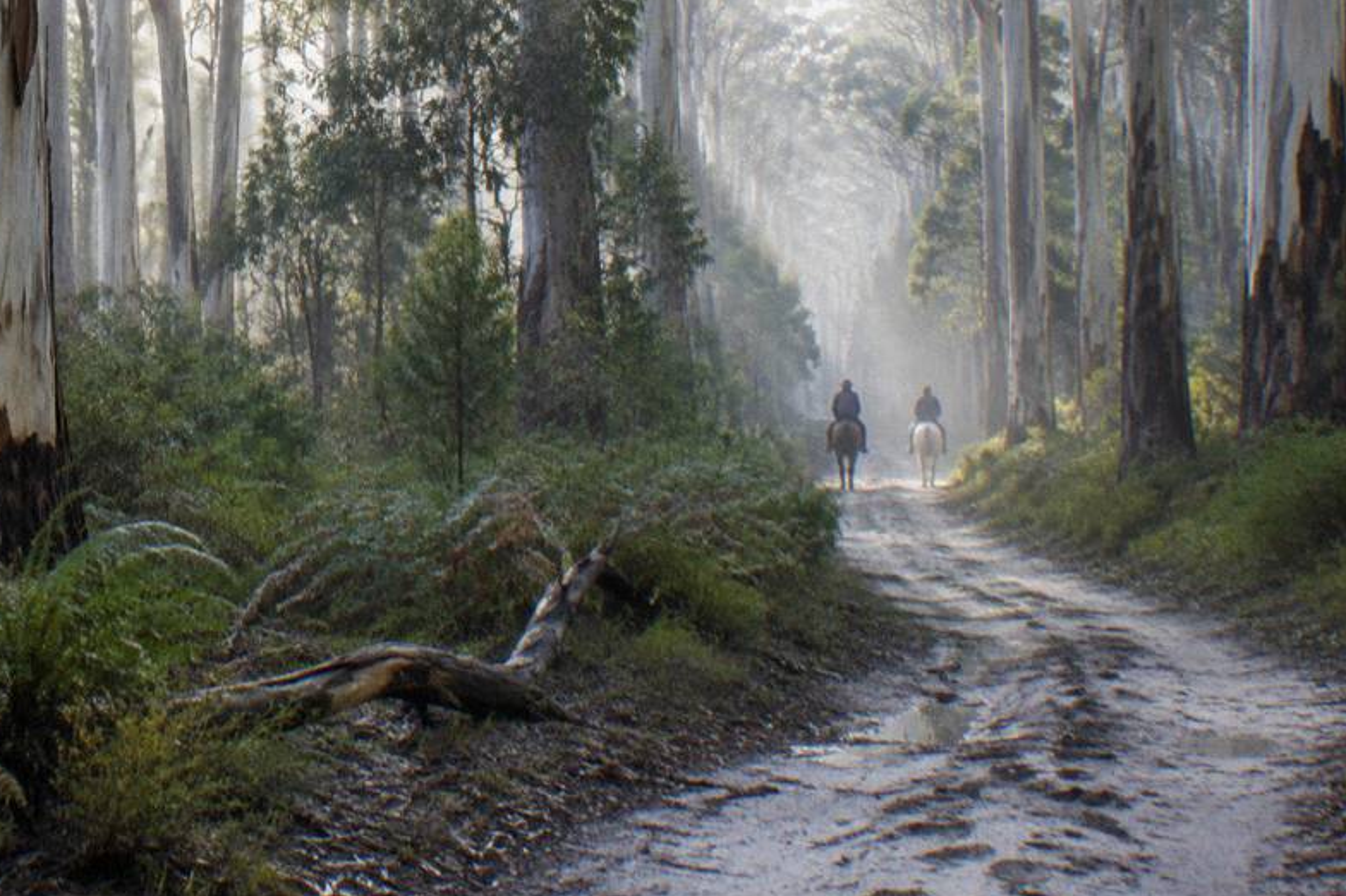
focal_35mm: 51
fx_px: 1906
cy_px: 405
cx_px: 531
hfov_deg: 38.7
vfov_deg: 26.4
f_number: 11
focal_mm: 40
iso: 200
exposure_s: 1/100
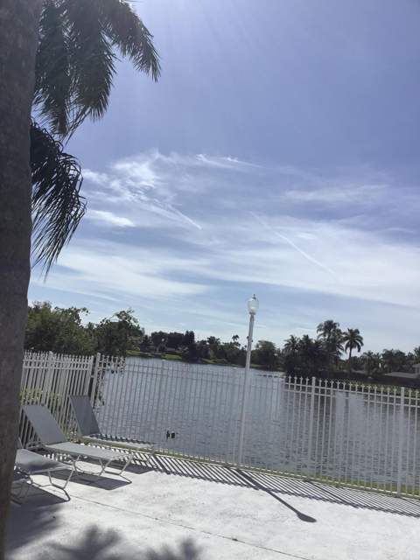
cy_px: 280
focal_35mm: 31
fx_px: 502
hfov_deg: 45.4
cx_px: 210
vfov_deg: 58.4
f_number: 2.4
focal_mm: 3.3
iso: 25
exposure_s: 1/4525
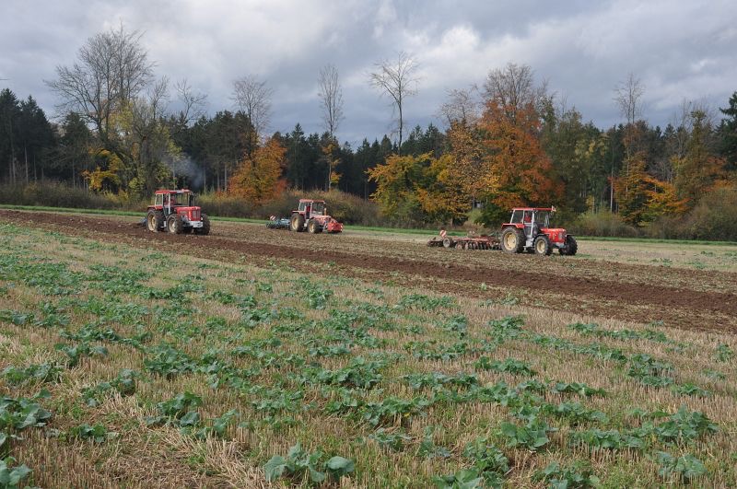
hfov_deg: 43.7
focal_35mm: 45
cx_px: 368
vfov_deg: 29.8
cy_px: 244
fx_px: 920
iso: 200
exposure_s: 1/250
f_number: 8
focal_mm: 30
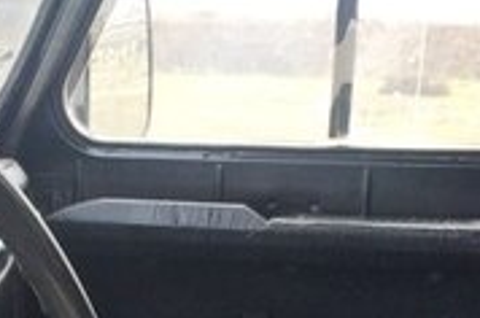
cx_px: 11
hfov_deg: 17.9
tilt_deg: -24.0
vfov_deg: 11.3
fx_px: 1491
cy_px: 578
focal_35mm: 112
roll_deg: -1.4
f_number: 2.2
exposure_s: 1/107
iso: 32
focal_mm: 4.15
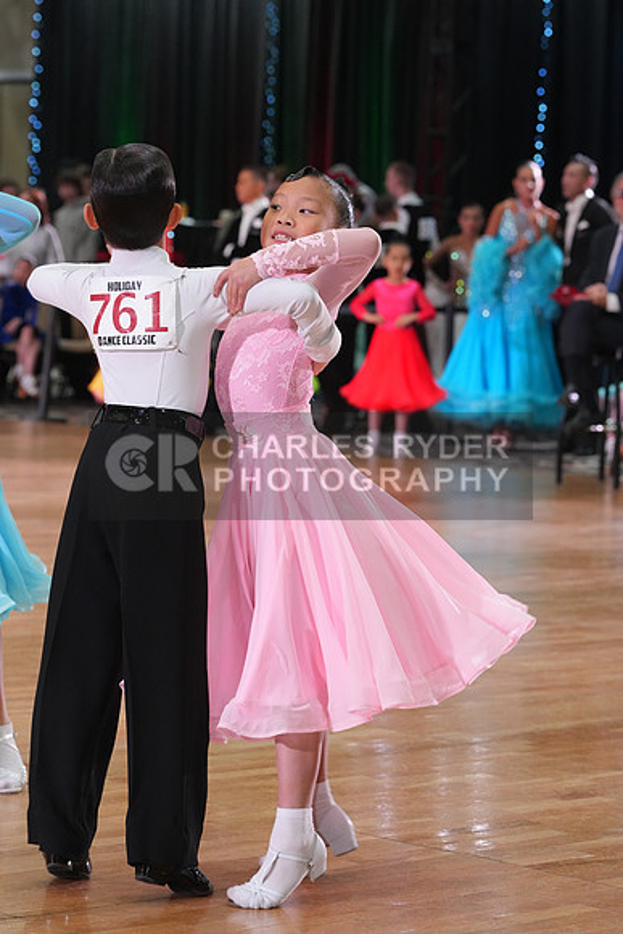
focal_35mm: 128
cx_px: 312
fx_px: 3320
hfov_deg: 10.7
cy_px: 467
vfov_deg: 16.0
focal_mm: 128
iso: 4000
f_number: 6.3
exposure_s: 1/200
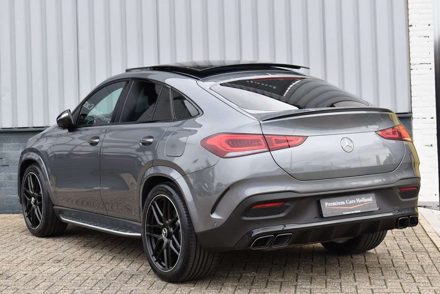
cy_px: 147
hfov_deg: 28.1
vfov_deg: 19.0
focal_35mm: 72
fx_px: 880
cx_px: 220
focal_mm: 48
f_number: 8
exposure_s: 1/250
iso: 360
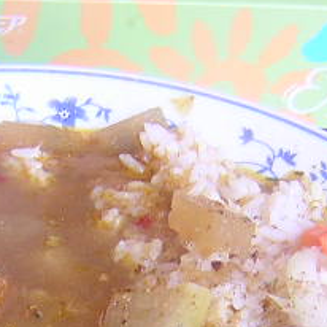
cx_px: 43
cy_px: 373
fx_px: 1058
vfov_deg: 16.9
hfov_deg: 17.4
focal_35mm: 99
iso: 100
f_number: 2.6
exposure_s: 1/13
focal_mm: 4.7
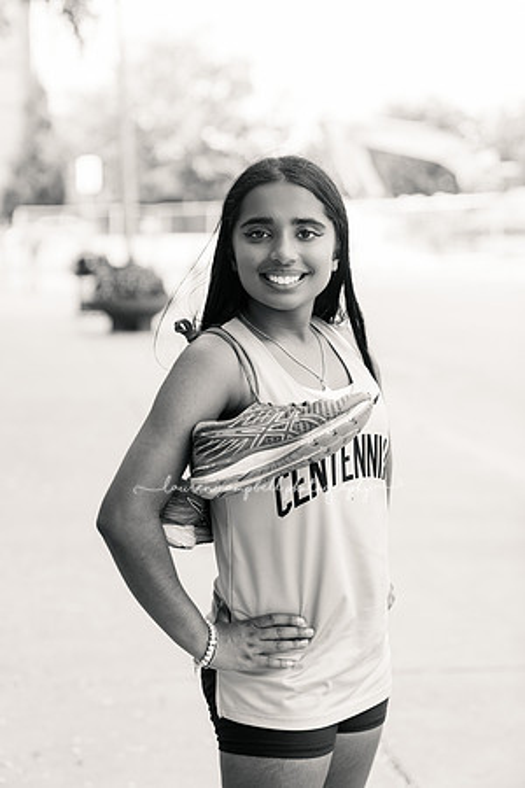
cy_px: 394
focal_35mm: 69
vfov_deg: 29.2
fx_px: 1509
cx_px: 262
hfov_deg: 19.7
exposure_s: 1/400
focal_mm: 69
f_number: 2.8
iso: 400
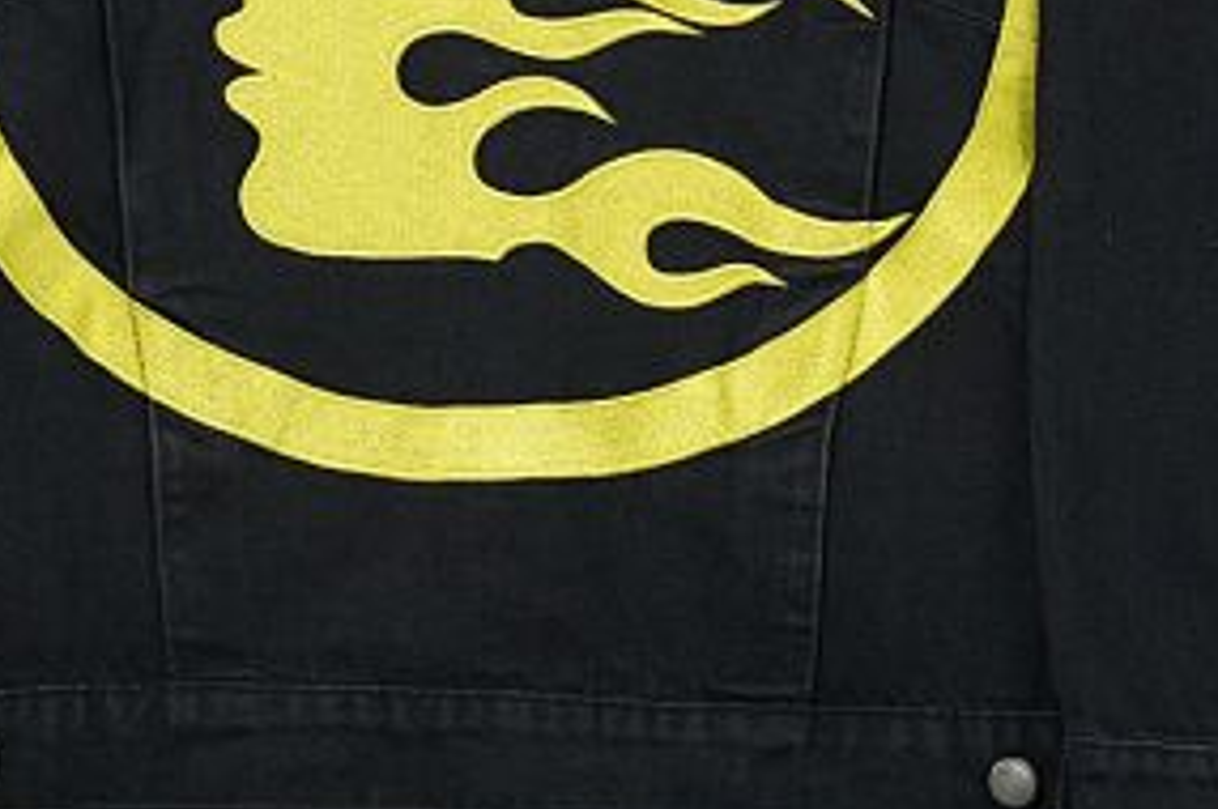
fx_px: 3312
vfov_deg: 13.7
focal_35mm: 98
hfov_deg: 20.8
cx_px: 515
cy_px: -49
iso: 1600
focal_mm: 35
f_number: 10
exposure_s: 1/100
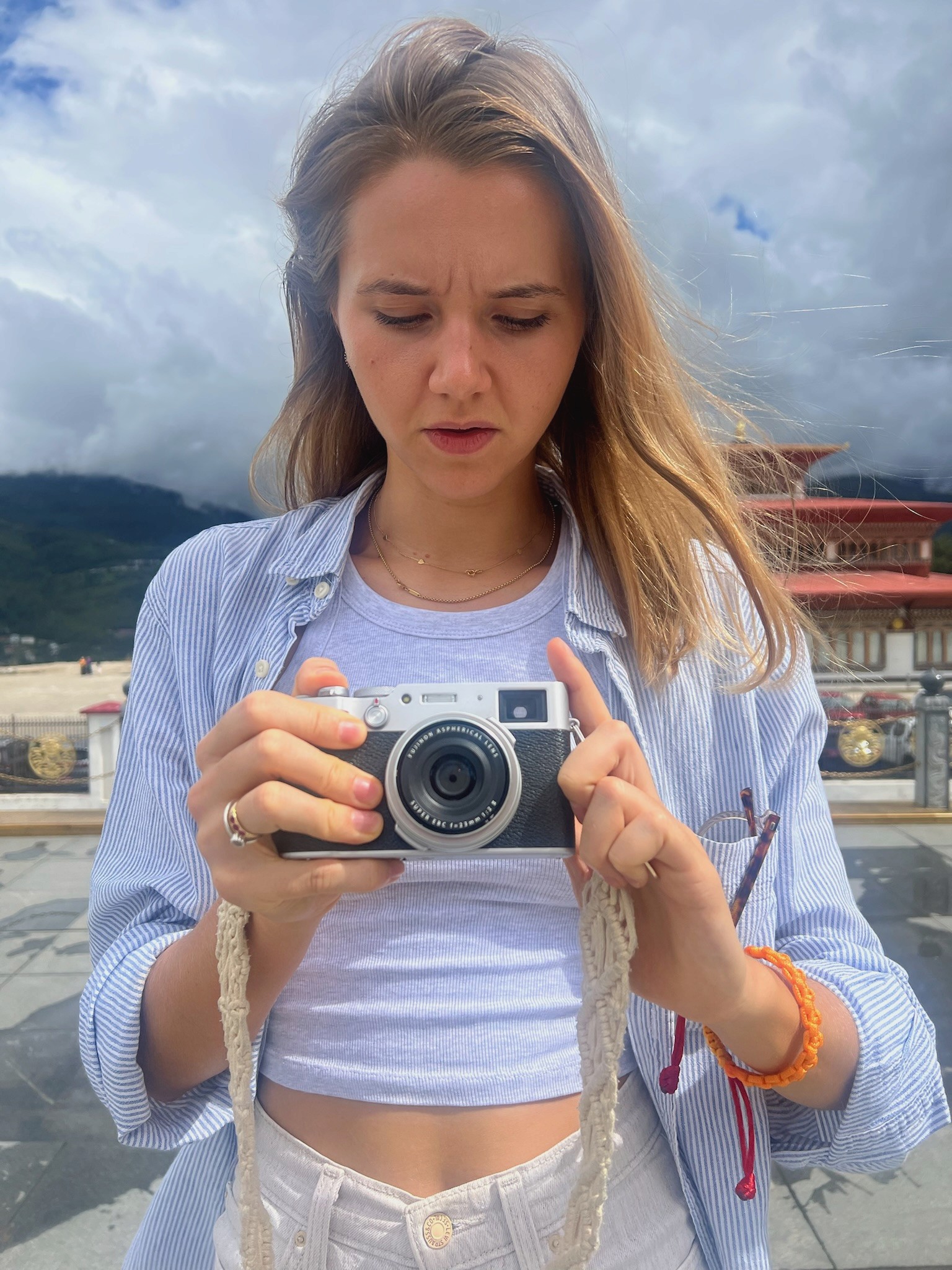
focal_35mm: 26
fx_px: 953
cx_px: 476
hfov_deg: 53.1
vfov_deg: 67.3
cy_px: 635
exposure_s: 1/4444
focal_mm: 5.7
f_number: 1.5
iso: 50
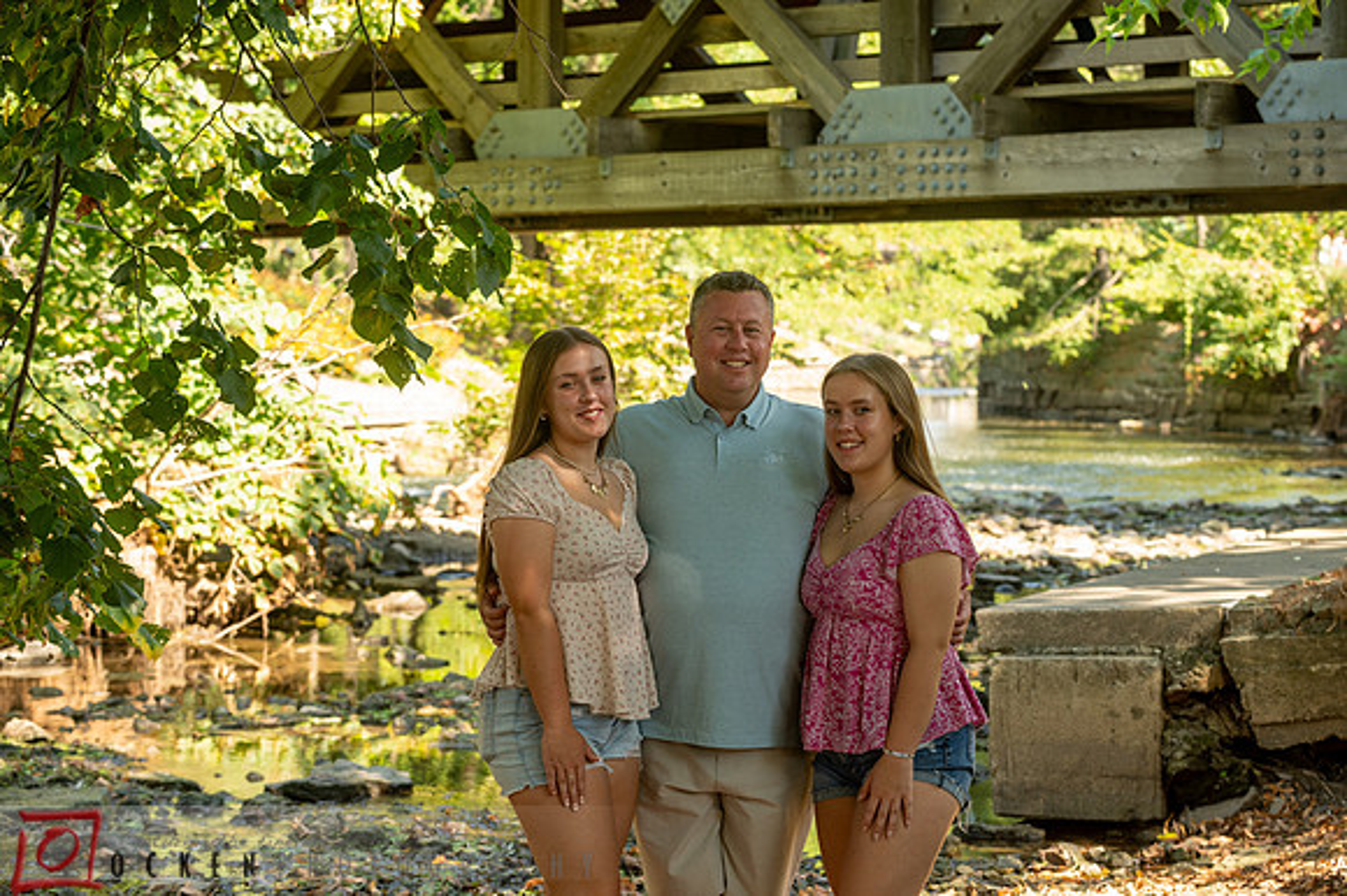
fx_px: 2992
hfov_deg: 25.4
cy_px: 448
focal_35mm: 80
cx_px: 674
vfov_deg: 17.0
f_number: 5
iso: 250
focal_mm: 80
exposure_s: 1/80
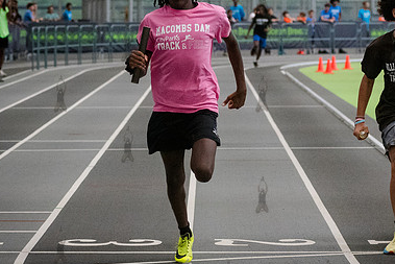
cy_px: 103
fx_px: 2096
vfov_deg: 7.2
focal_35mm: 191
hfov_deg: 10.8
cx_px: 237
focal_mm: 80
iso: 6400
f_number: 4
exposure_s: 1/1600
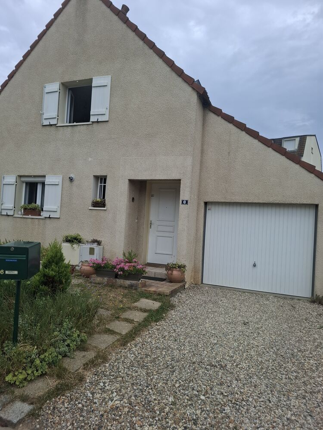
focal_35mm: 23
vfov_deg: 73.9
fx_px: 286
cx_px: 162
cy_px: 215
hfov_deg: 58.9
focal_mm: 5.54
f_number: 1.8
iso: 50
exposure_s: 1/1597
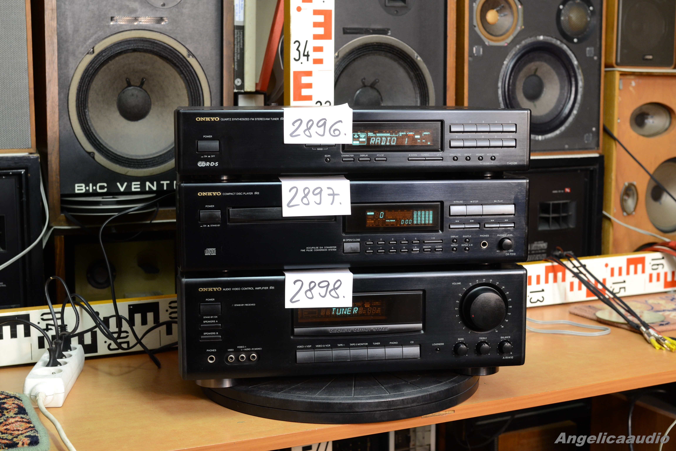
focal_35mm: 52
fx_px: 986
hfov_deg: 37.9
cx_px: 338
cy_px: 226
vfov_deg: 25.8
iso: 400
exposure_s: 1/15
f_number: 5.6
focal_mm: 35
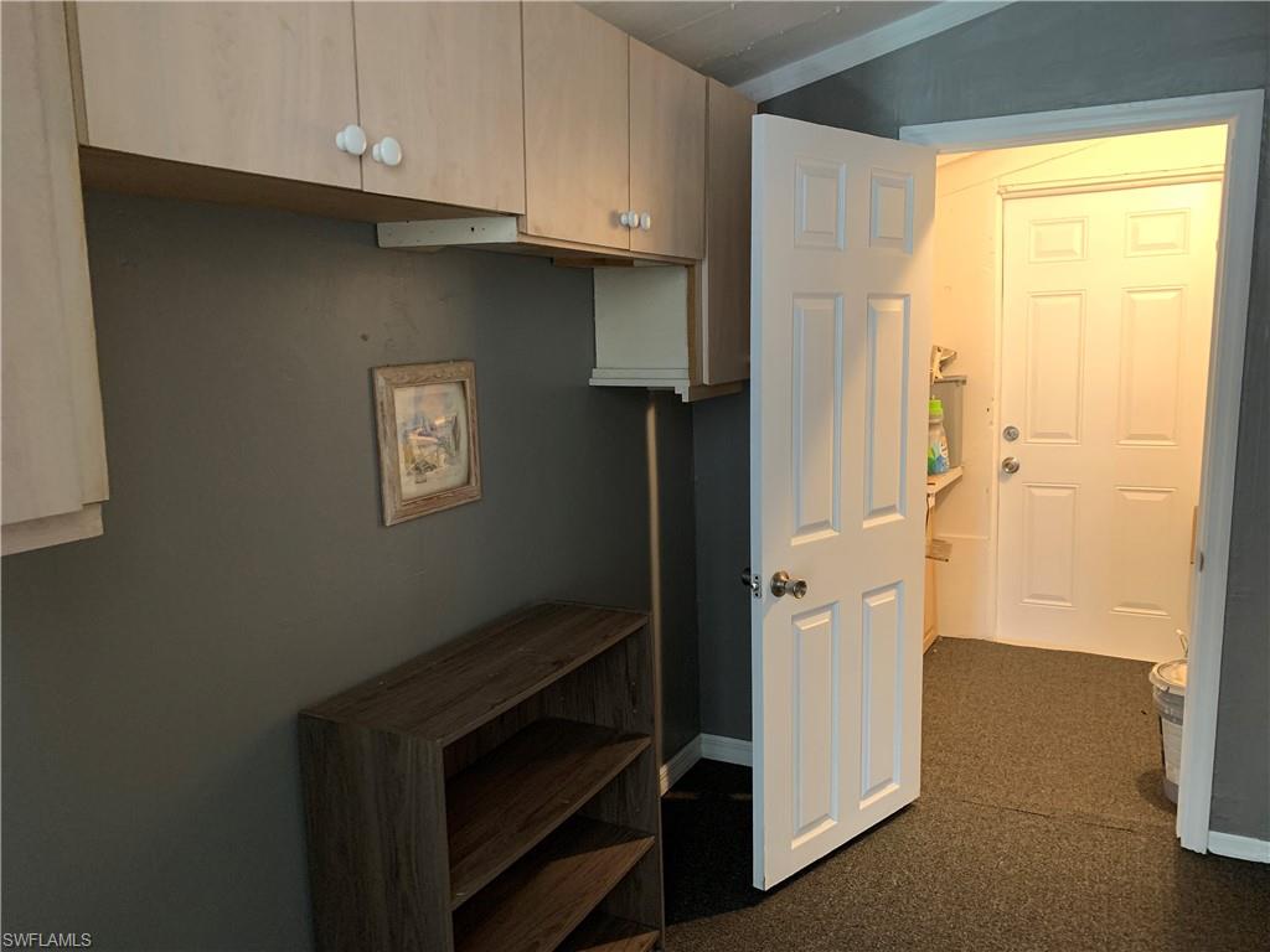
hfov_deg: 67.3
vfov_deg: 53.1
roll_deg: +1.9
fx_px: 954
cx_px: 635
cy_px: 476
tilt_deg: -8.4
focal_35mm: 26
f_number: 1.8
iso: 500
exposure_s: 1/30
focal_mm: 4.25
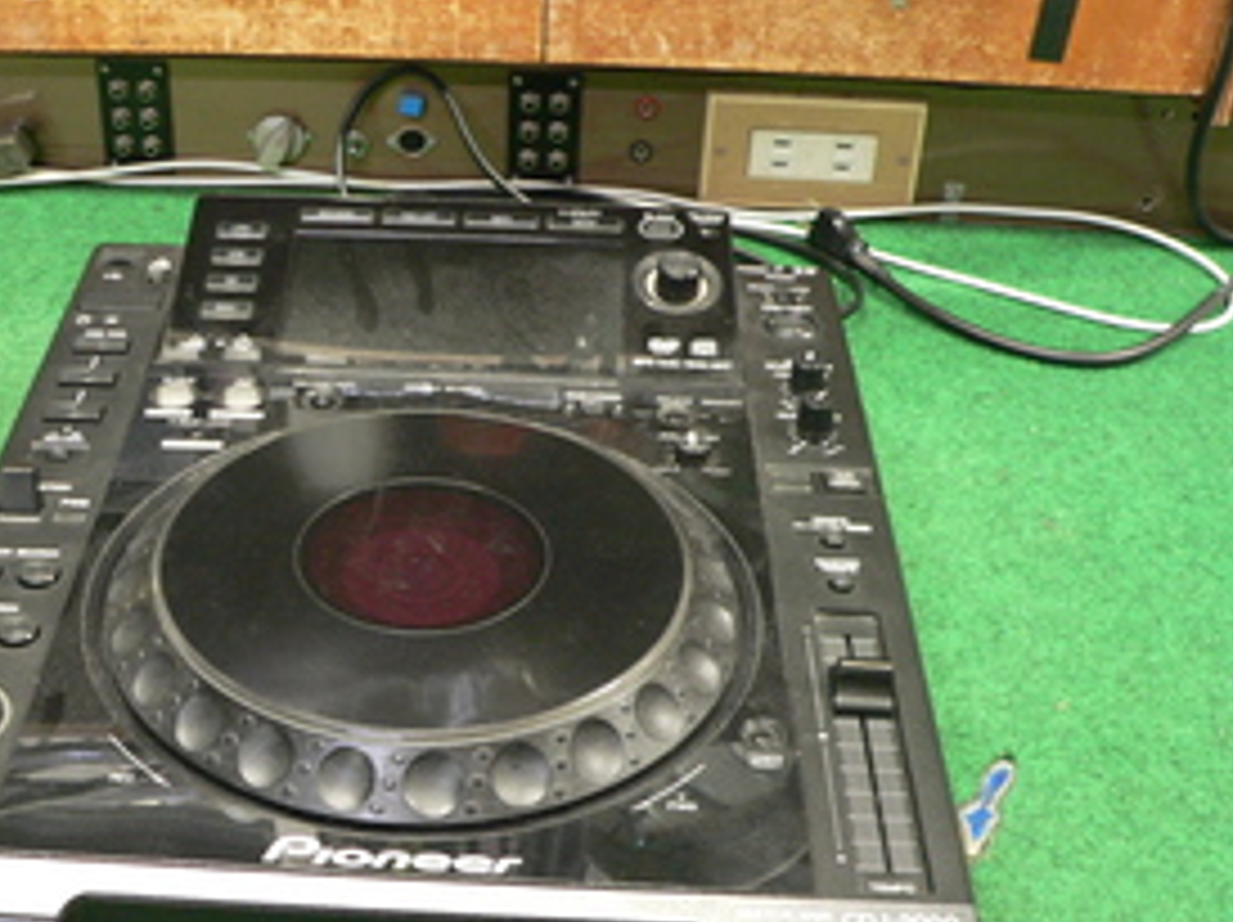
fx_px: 1779
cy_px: 569
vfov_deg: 29.0
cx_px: 405
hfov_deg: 37.8
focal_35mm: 50
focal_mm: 6
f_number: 2.8
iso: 200
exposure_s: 1/6
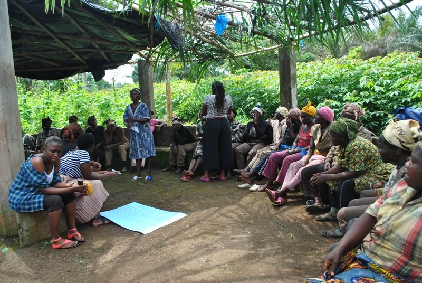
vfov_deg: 48.1
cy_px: 142
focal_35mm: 27
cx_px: 211
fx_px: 317
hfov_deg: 67.3
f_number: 5.6
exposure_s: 1/500
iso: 400
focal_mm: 18
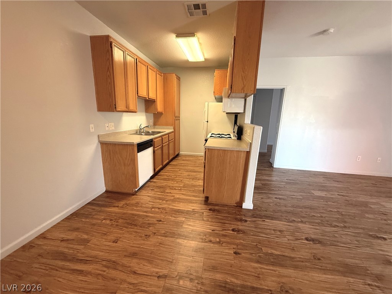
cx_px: 196
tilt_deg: -7.5
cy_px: 147
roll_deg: -1.3
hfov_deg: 102.1
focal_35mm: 14
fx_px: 159
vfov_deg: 85.7
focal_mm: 2.22
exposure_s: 1/60
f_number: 2.2
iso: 320
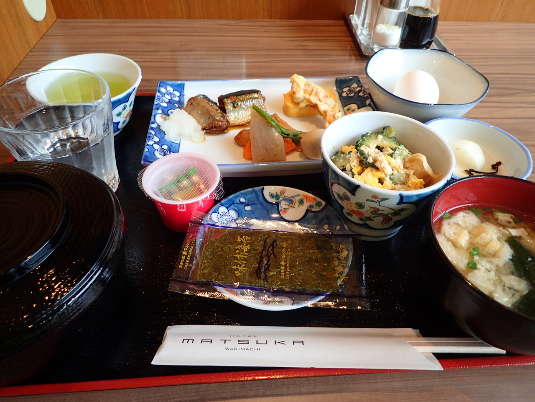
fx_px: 386
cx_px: 268
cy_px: 201
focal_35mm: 25
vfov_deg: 54.9
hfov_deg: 69.4
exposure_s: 1/60
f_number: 2
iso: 100
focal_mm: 4.5
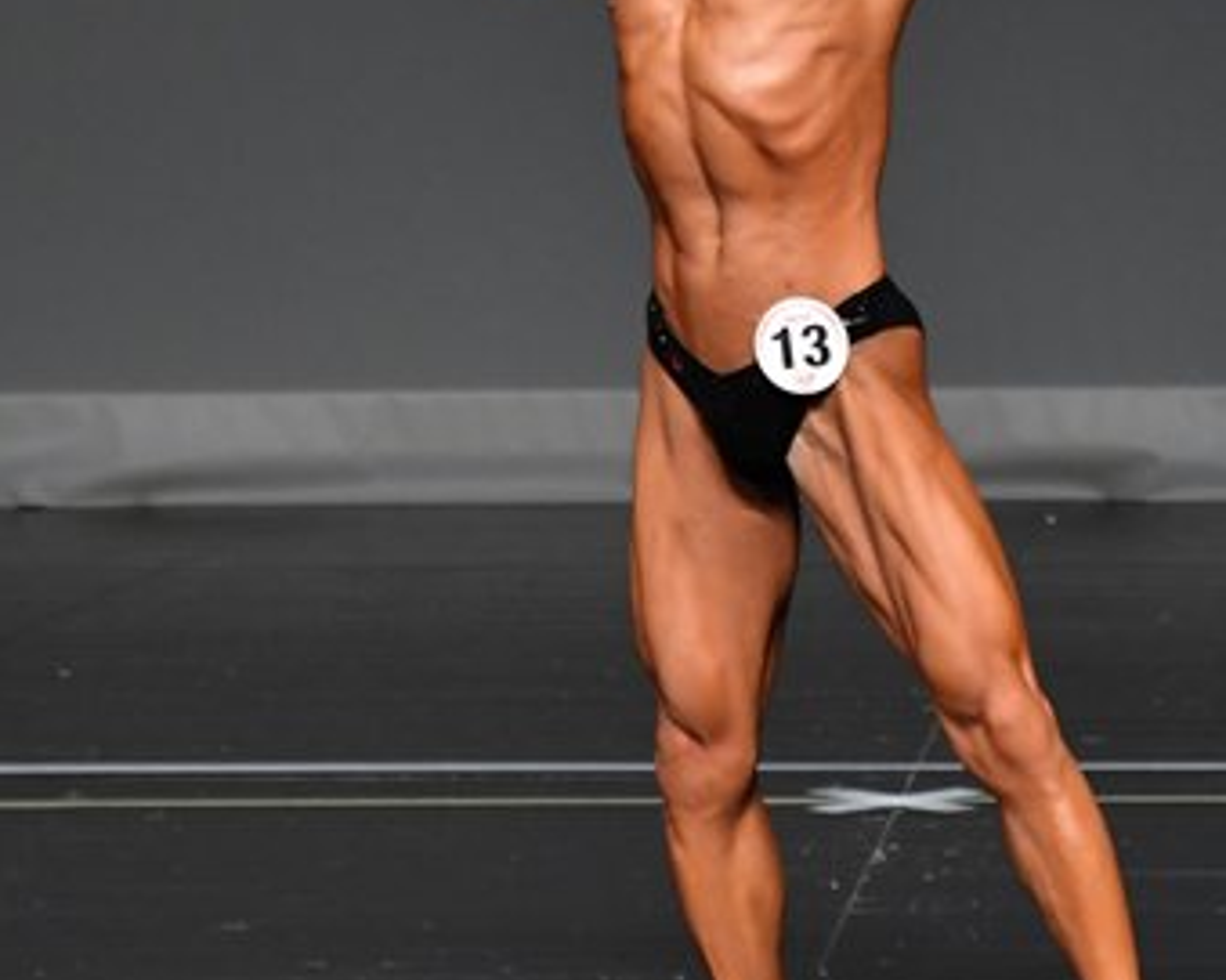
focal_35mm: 740
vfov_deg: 2.1
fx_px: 26843
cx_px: 841
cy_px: 318
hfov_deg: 2.6
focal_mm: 230
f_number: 5.6
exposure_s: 1/400
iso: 2500
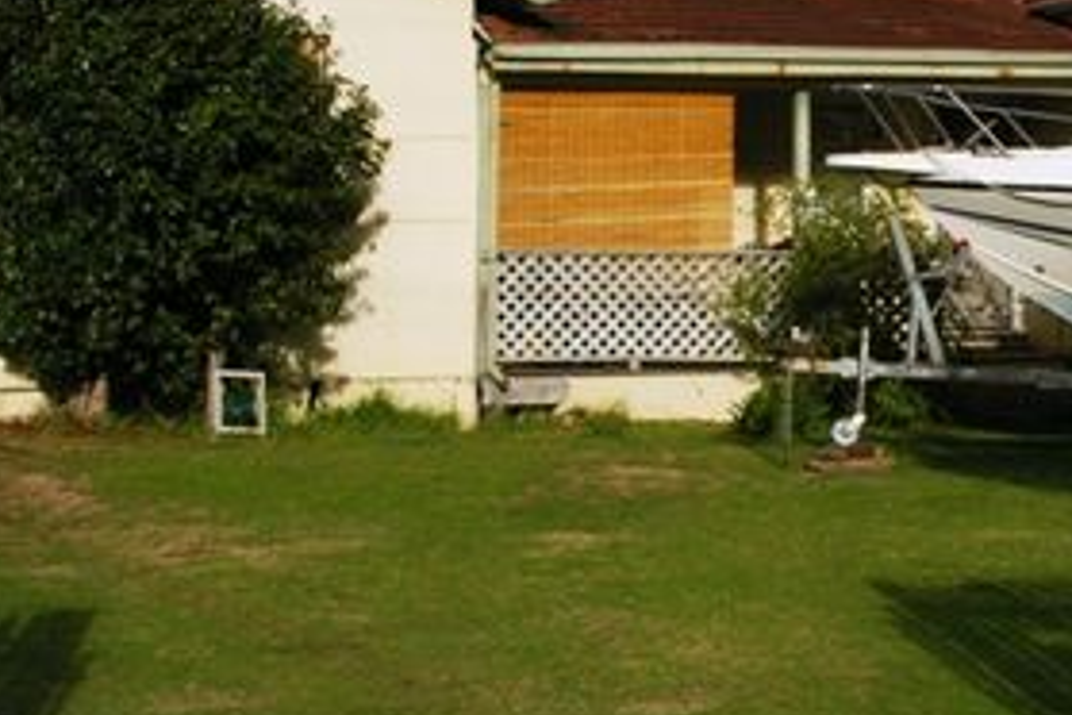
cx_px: 688
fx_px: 2561
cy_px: 175
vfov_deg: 15.8
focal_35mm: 86
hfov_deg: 23.6
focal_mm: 34
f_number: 11
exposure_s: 1/1000
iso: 800
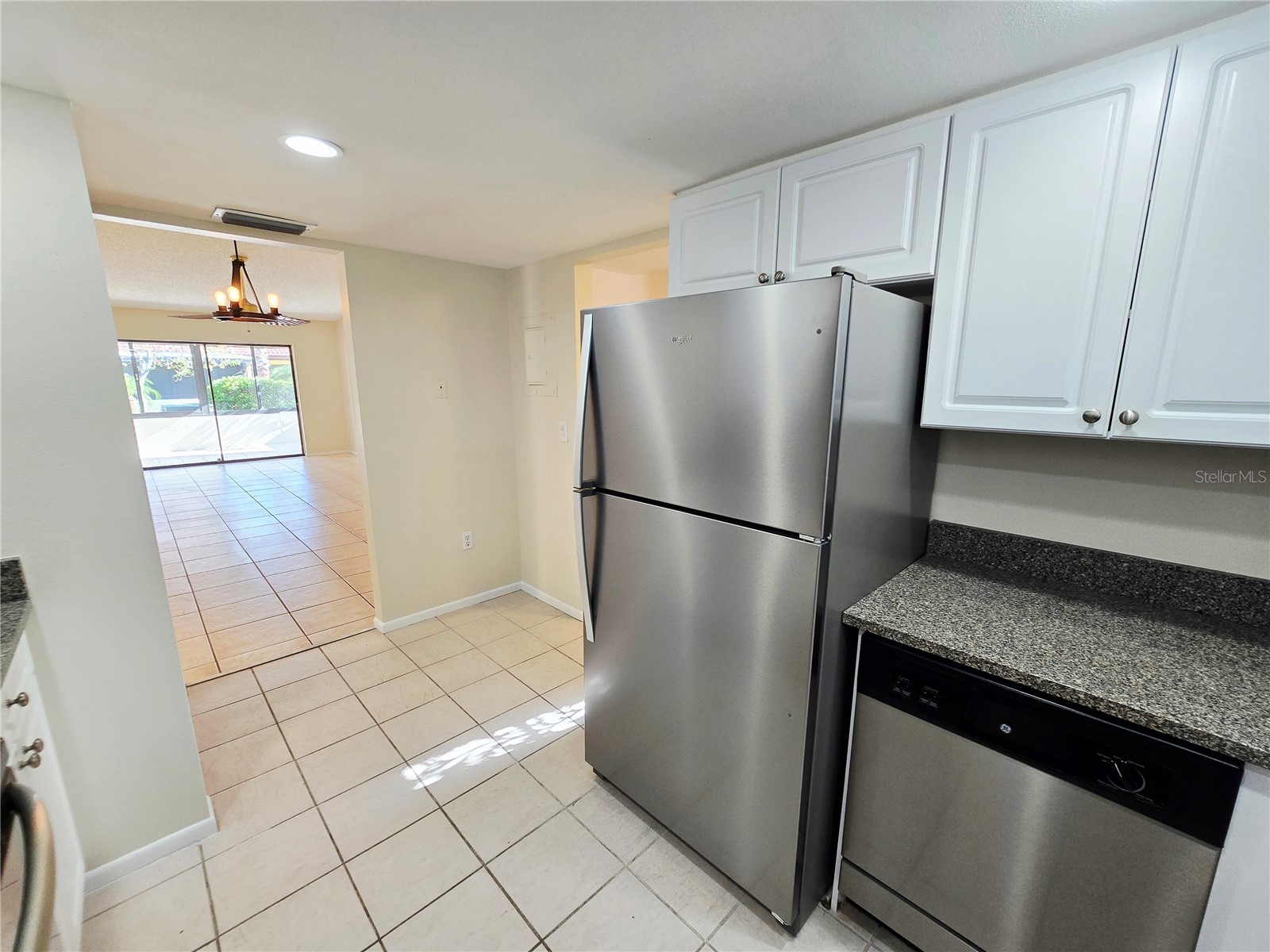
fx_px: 477
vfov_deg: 89.9
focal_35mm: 13
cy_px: 476
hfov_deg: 106.2
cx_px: 635
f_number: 2.2
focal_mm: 2.2
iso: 80
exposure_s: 1/60.2
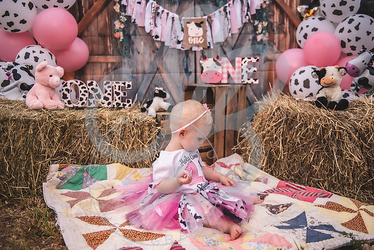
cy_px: 117
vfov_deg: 35.8
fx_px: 386
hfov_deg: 51.7
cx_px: 192
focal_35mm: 37
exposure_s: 1/640
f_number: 2.8
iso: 100
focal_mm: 34
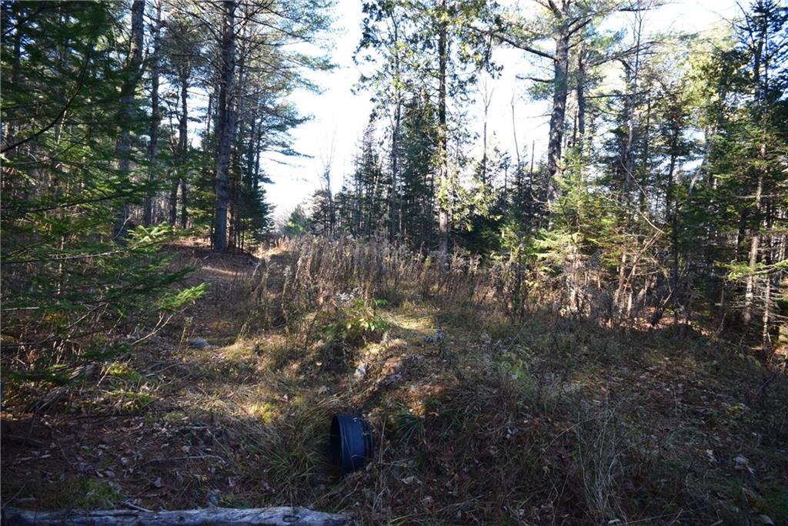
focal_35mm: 15
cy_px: 263
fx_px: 328
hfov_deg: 100.4
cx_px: 394
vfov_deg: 77.3
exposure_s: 1/60
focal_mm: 10
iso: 1600
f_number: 8
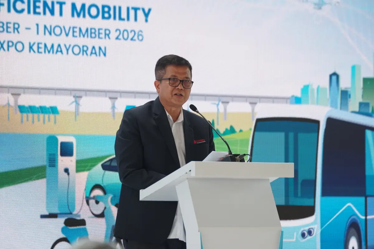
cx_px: 187
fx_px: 1963
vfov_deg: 7.3
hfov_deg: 10.9
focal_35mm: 189
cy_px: 124
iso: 320
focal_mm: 126
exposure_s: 1/125
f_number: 3.2
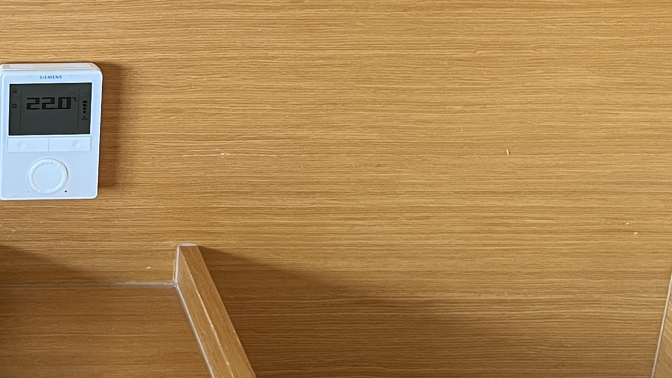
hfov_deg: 25.2
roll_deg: +1.0
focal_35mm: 77
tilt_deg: -19.1
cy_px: -26
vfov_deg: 15.3
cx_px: -99
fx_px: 1372
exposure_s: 1/50
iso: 160
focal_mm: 5.7
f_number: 1.5
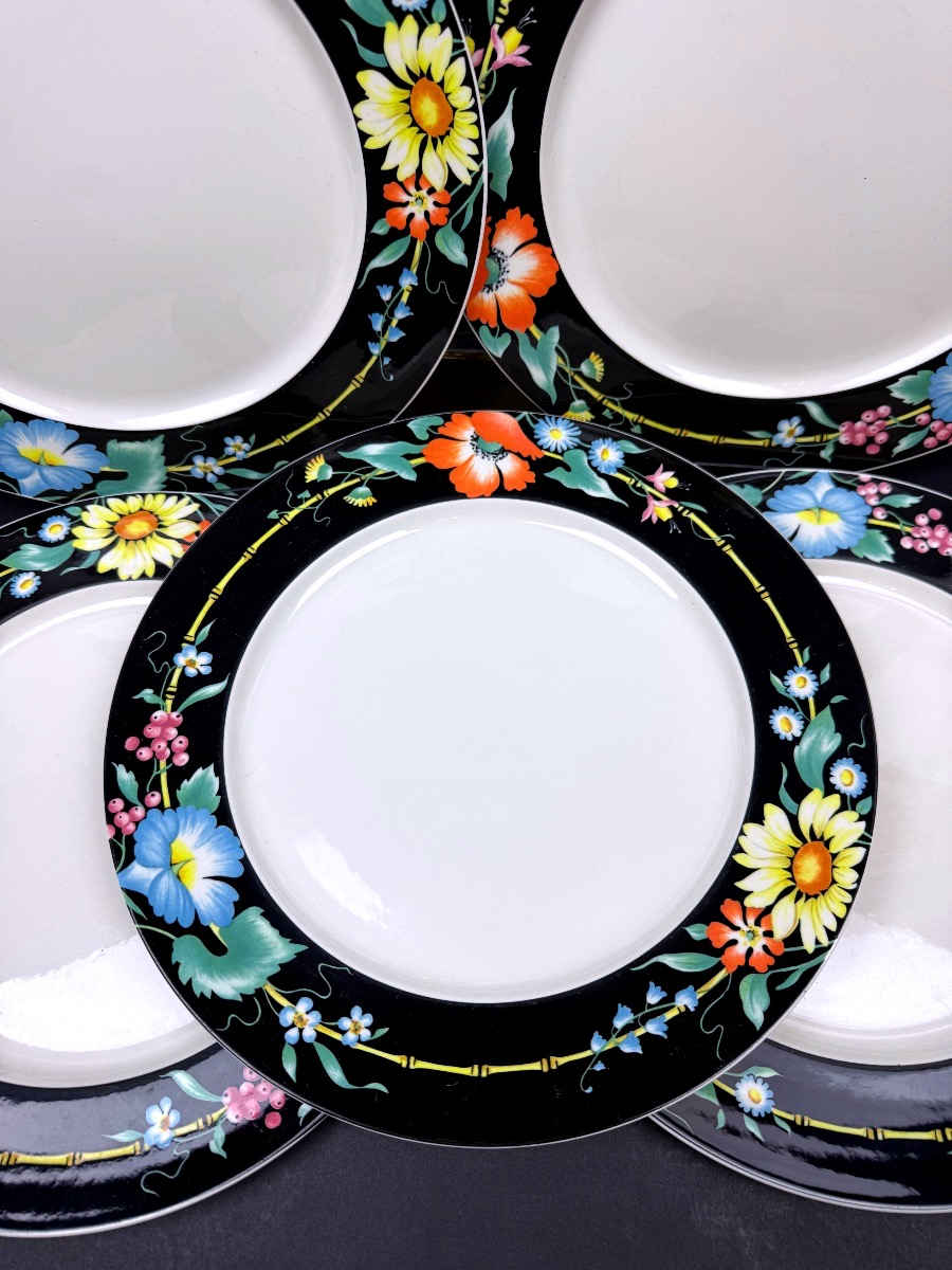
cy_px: 635
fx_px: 880
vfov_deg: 71.6
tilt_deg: -65.8
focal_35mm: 24
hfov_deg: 56.8
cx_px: 476
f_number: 1.78
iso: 64
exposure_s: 1/121
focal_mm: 6.76
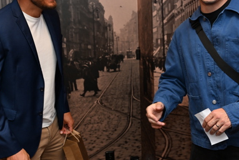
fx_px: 378
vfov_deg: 23.7
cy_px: 53
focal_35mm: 57
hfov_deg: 35.0
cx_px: 103
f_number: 5
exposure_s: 1/125
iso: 2000
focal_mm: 31.5
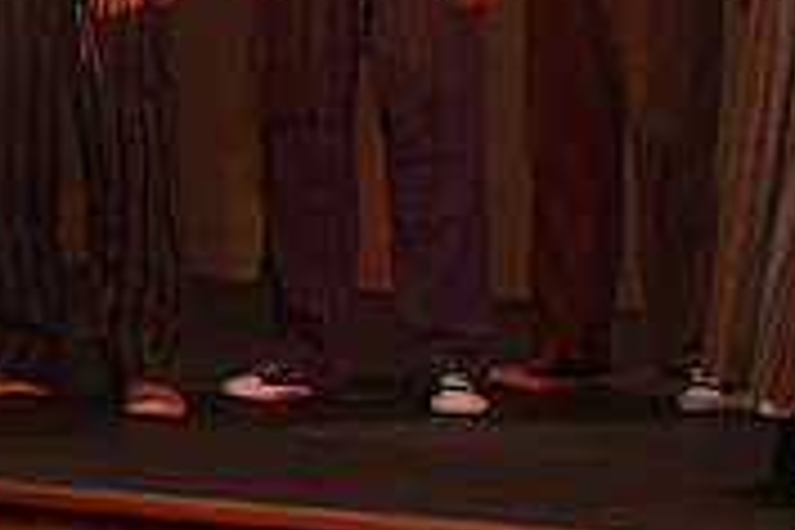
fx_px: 6139
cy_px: -245
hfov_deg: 7.3
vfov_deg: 4.9
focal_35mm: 278
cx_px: 1159
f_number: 2.8
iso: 640
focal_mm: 85
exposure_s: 1/160
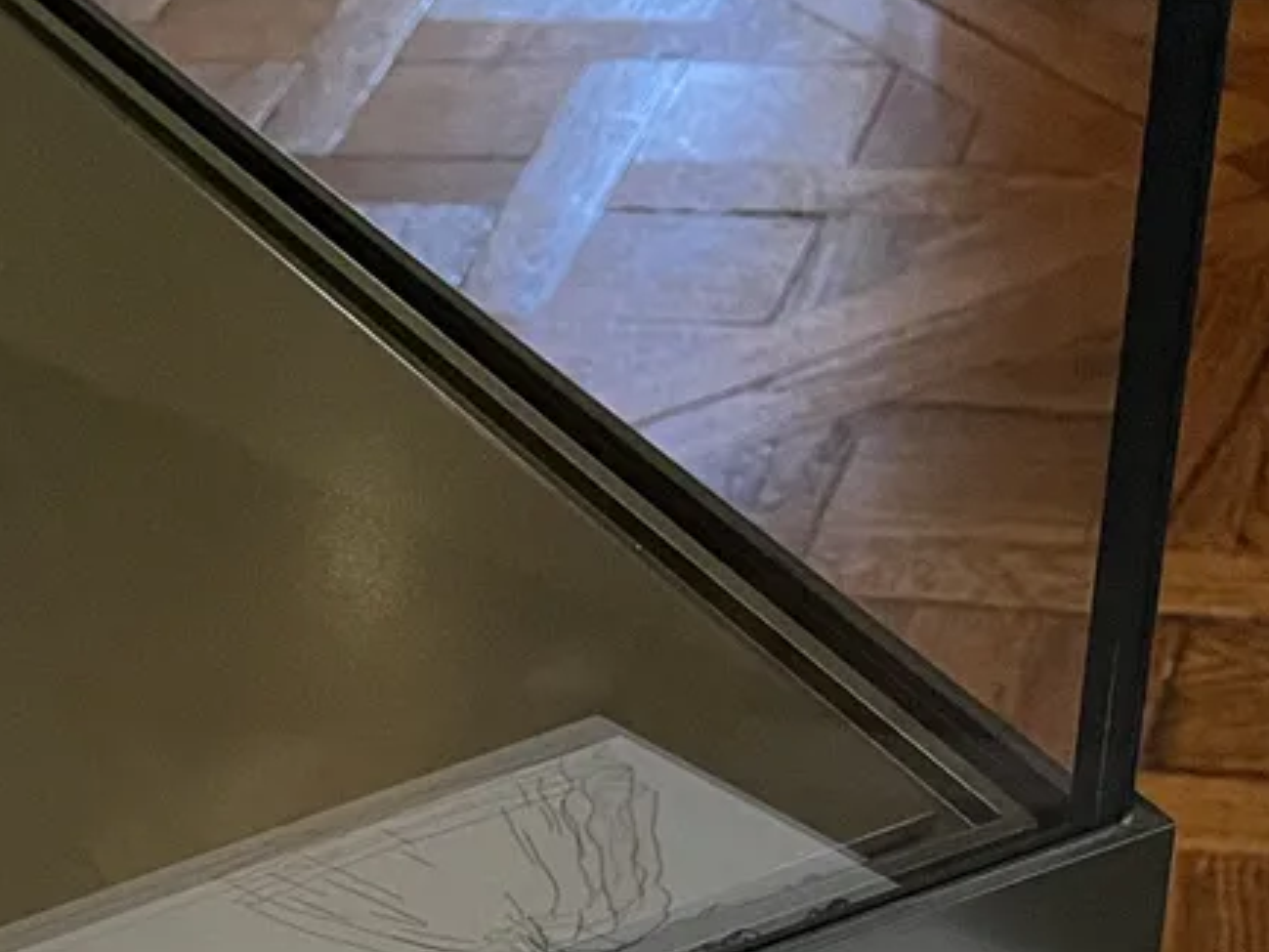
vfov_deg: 14.5
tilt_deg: -41.7
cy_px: 1388
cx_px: -522
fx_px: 3520
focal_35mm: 96
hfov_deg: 18.5
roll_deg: +14.5
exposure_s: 1/50
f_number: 1.6
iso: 320
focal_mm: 5.1
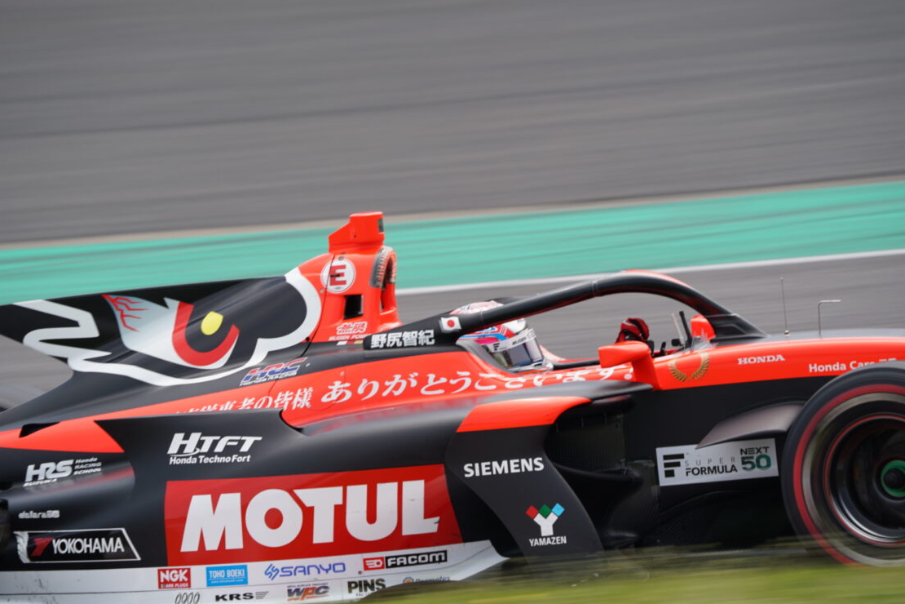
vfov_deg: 2.8
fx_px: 12166
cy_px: 316
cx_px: 452
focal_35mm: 484
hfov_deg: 4.3
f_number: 8
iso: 125
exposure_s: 1/200
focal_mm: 459
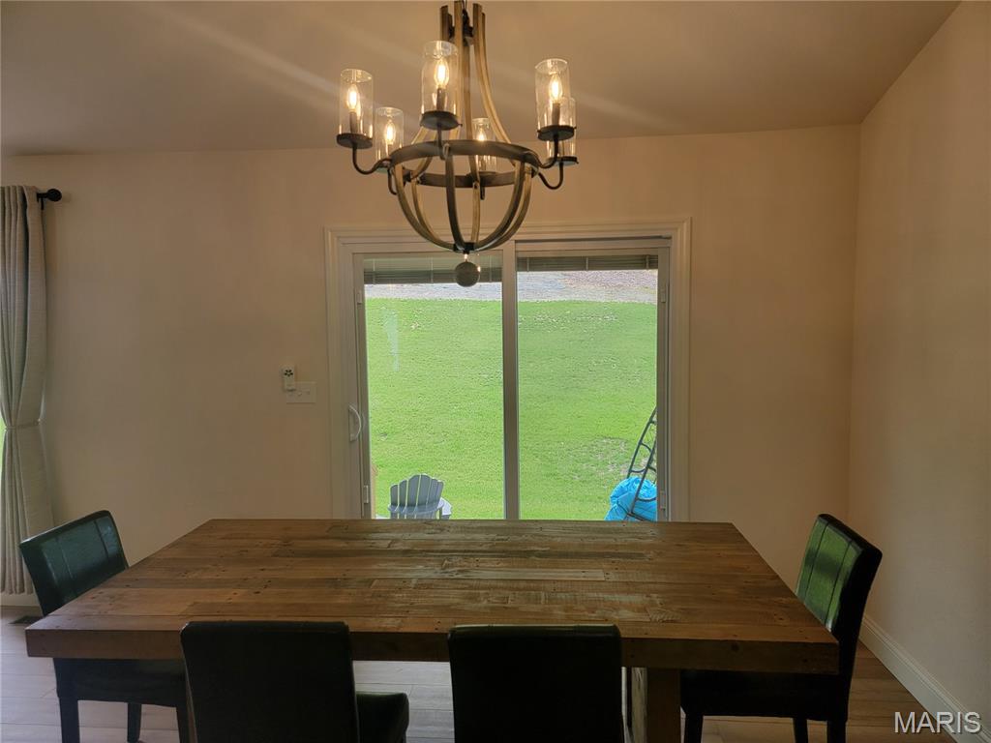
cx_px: 496
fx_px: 687
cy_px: 372
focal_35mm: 24
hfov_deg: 71.6
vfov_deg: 56.8
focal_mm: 6.7
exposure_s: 1/120
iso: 40
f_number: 1.8
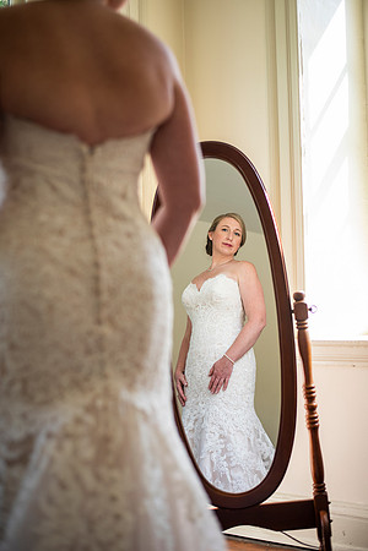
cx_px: 184
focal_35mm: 50
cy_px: 276
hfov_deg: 27.0
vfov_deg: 39.6
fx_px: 767
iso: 640
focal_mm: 50
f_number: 2.2
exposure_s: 1/800
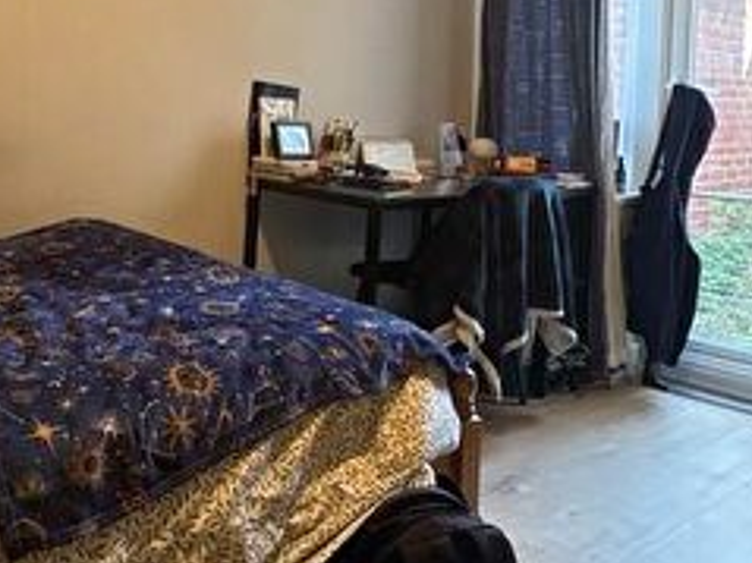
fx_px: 890
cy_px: 134
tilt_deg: -2.1
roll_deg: -1.5
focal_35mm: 41
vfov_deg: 34.3
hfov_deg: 45.2
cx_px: 261
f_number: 2.2
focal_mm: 2.22
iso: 200
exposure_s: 1/50
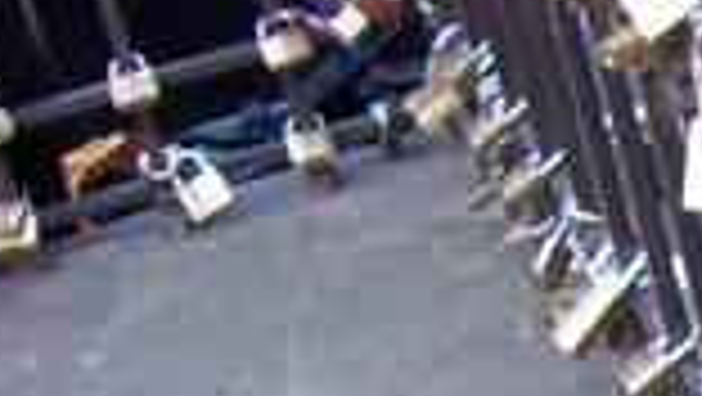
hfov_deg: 12.5
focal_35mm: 161
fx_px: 2999
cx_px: 1152
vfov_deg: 7.4
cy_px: 648
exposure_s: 1/15
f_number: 3
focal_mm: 6
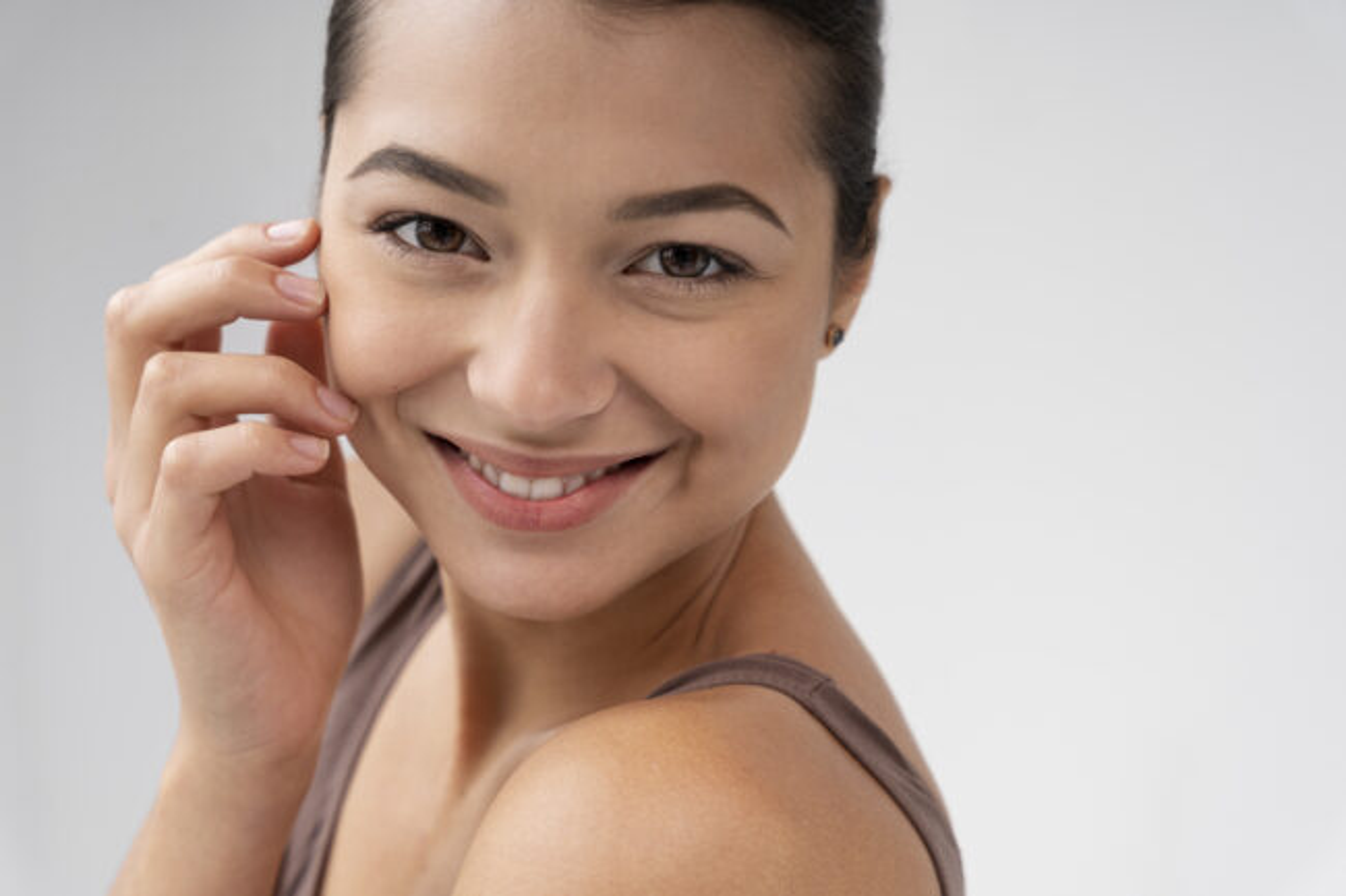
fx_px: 2616
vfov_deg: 19.4
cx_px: 673
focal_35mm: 70
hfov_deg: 28.9
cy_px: 448
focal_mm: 70
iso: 320
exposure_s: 1/160
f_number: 5.6
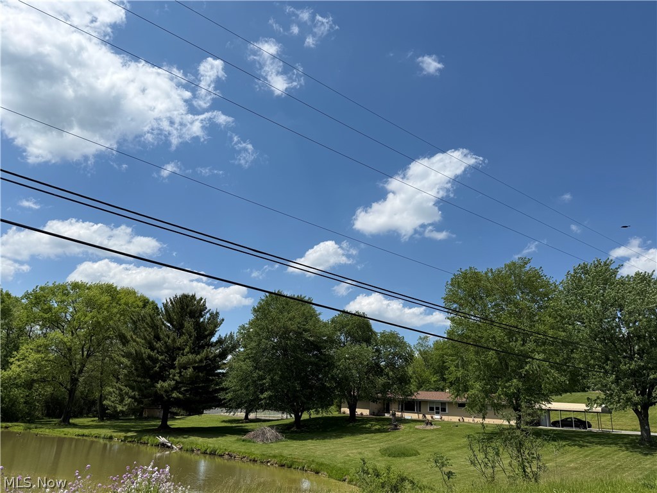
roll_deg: -4.4
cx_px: 328
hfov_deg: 71.6
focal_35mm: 24
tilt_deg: +19.0
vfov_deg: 56.8
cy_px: 246
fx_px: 456
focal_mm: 6.76
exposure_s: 1/7353
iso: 80
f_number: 1.78
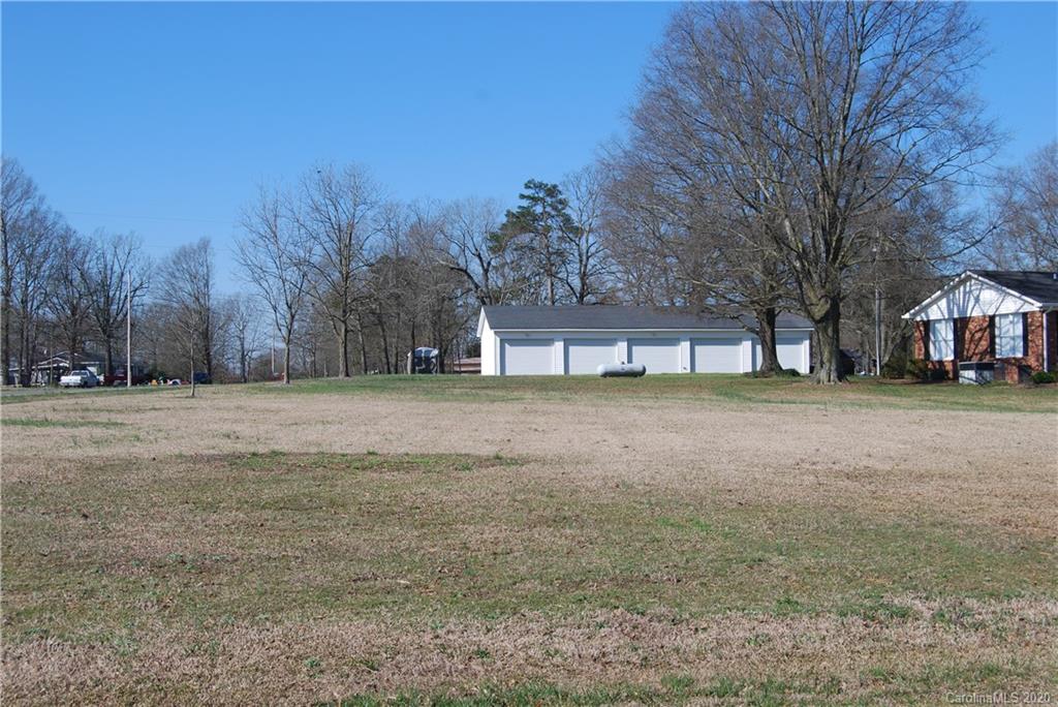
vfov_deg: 26.5
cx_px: 529
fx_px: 1500
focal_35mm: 51
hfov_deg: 38.9
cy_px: 354
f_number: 8
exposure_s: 1/200
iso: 100
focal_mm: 34
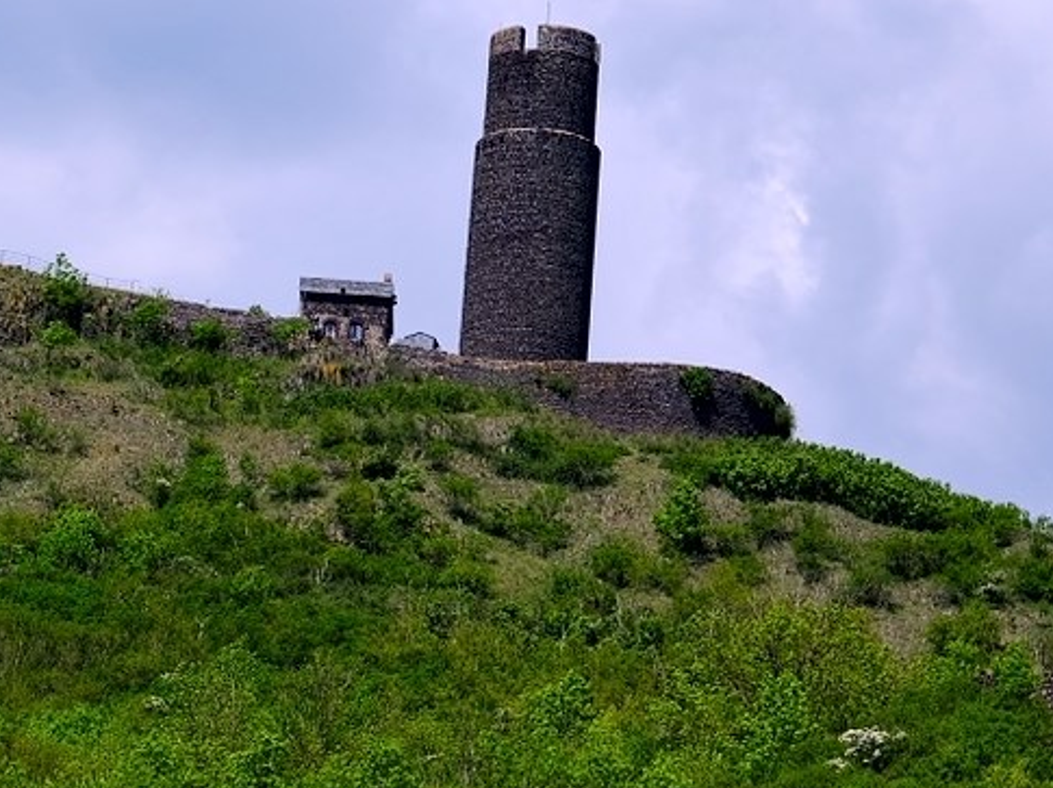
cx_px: -378
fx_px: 6900
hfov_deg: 8.6
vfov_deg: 6.5
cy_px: 742
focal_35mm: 227
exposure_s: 1/680
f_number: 5.6
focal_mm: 70
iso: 125
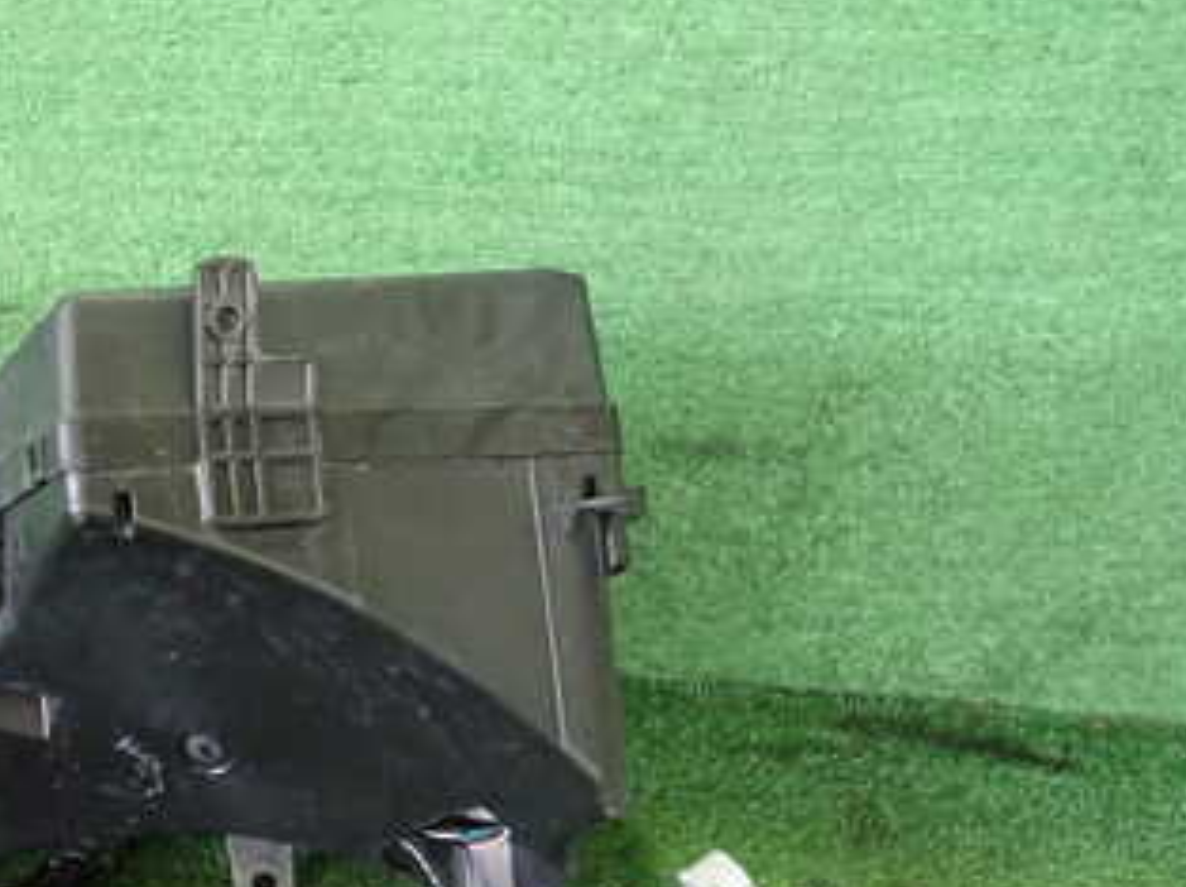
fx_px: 1643
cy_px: 671
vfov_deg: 29.7
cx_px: 125
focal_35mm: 48
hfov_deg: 37.2
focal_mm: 4.5
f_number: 2
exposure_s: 1/30
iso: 640
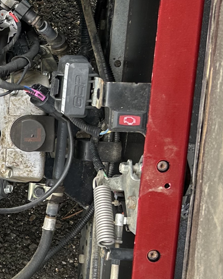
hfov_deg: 15.5
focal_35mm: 92
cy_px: 172
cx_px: -109
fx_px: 759
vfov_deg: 20.8
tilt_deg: -78.5
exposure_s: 1/150
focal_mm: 5.7
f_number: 1.5
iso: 40
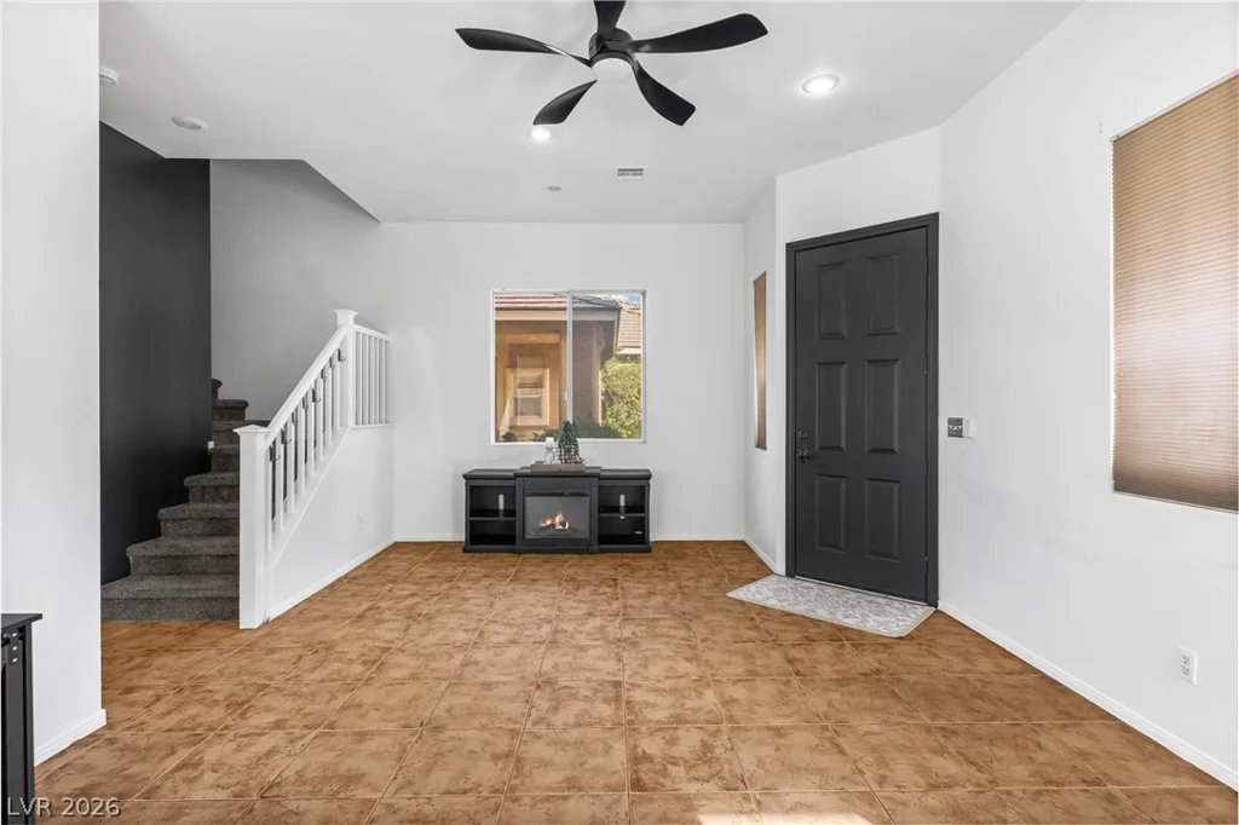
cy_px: 412
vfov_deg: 70.4
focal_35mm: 17
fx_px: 585
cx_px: 620
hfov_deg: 93.3
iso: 400
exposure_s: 1/800
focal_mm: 17
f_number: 8
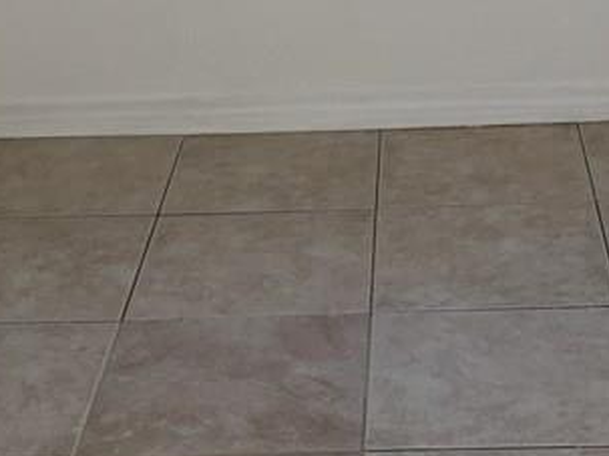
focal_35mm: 98
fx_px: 1723
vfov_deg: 14.2
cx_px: 392
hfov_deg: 20.0
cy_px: -197
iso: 40
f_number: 2.2
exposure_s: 1/60
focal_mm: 4.15
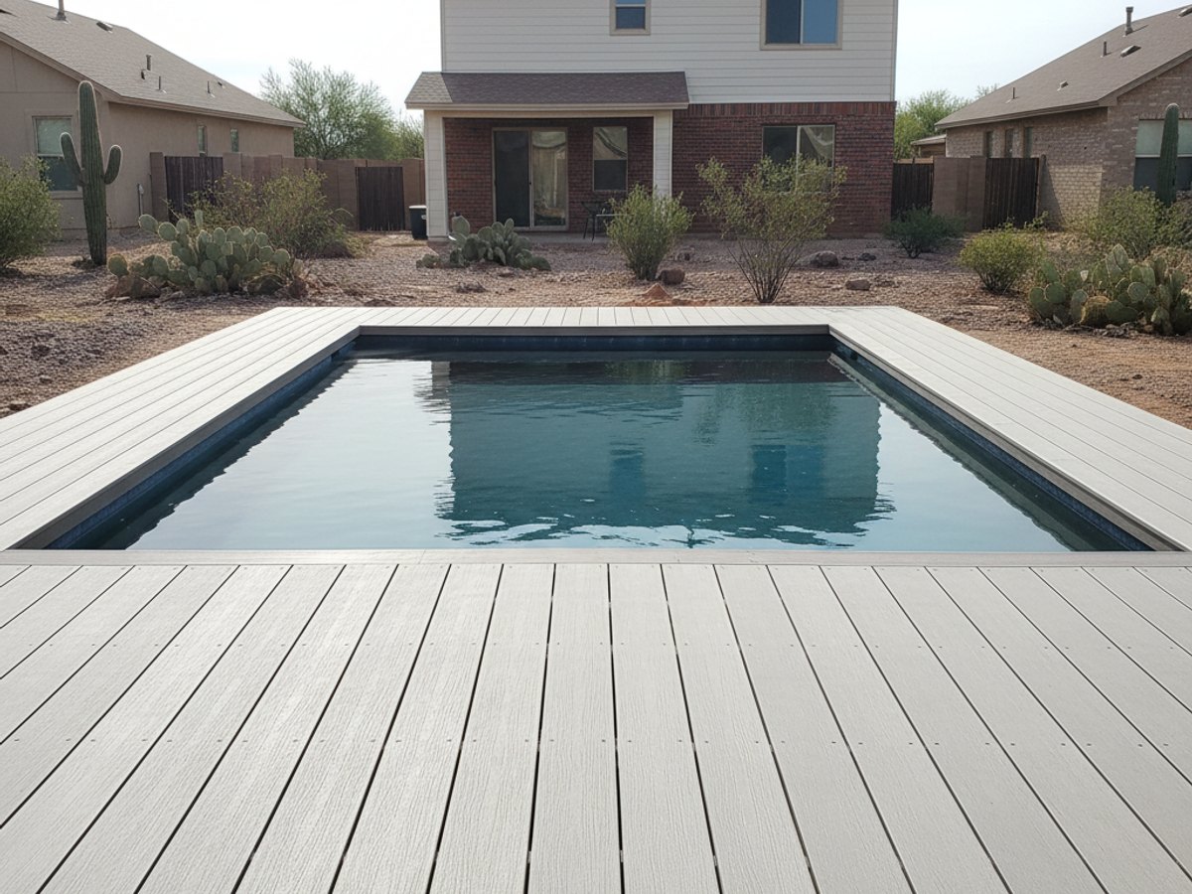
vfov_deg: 56.8
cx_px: 596
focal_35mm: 24
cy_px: 447
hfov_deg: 71.6
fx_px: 826
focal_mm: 6.8
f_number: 1.68
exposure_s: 1/849
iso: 452
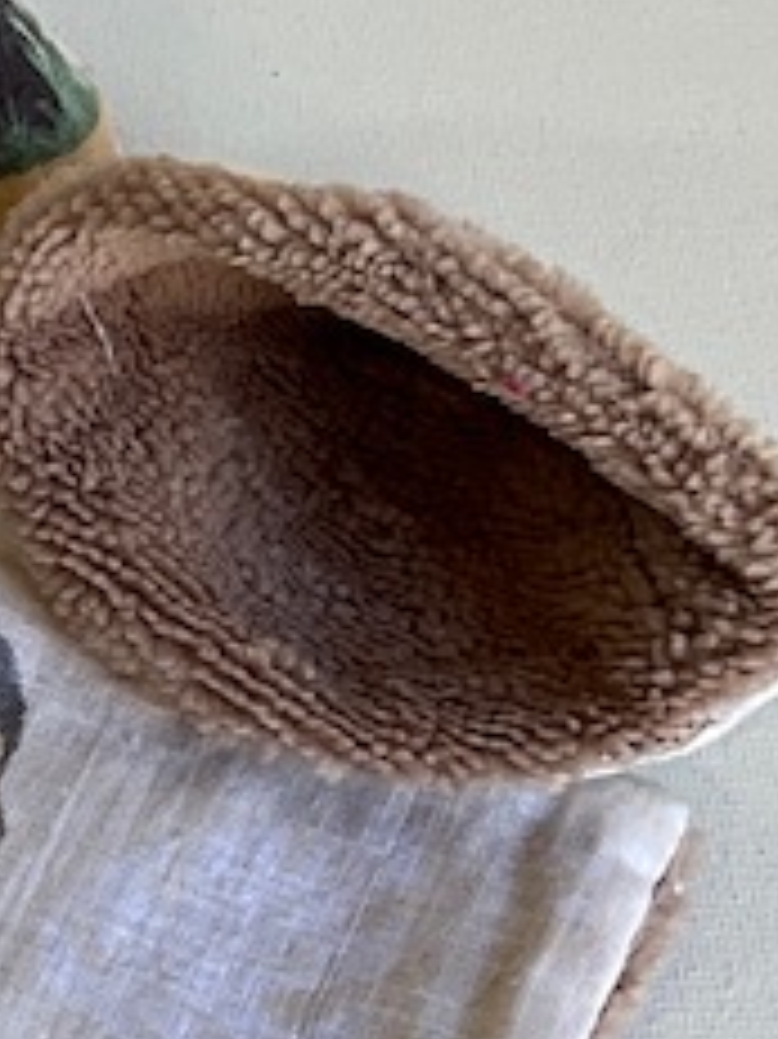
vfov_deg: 12.2
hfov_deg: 8.5
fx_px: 4829
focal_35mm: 161
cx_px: -1052
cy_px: 805
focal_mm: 3
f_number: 1.8
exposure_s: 1/100
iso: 20
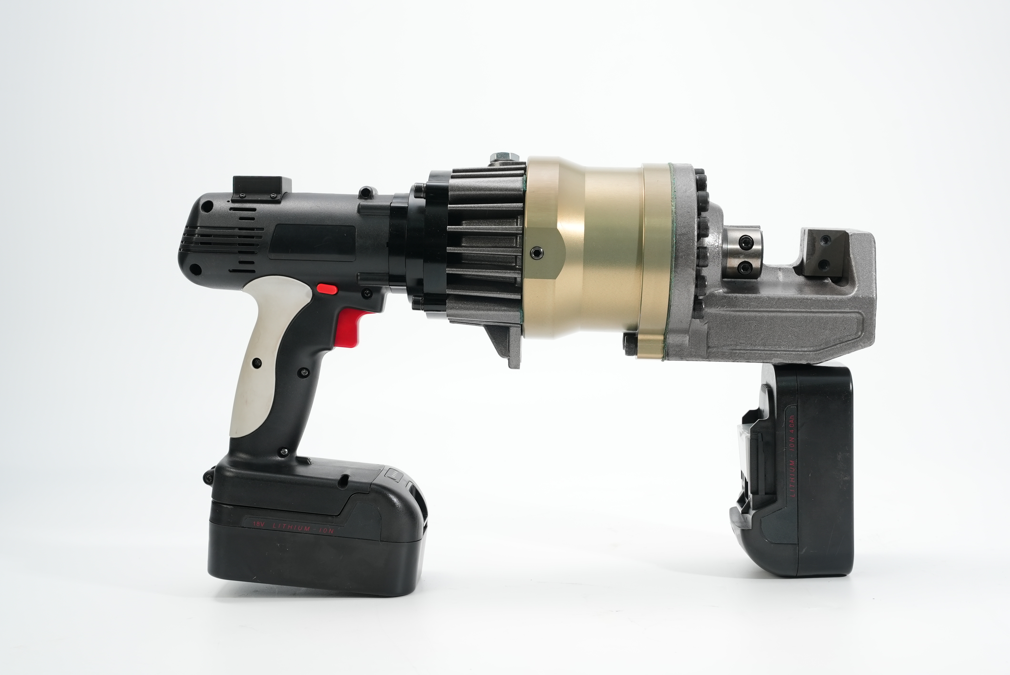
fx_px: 1479
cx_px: 505
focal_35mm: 53
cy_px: 338
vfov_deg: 25.7
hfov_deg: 37.7
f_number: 9
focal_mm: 52.7
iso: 500
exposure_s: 1/100
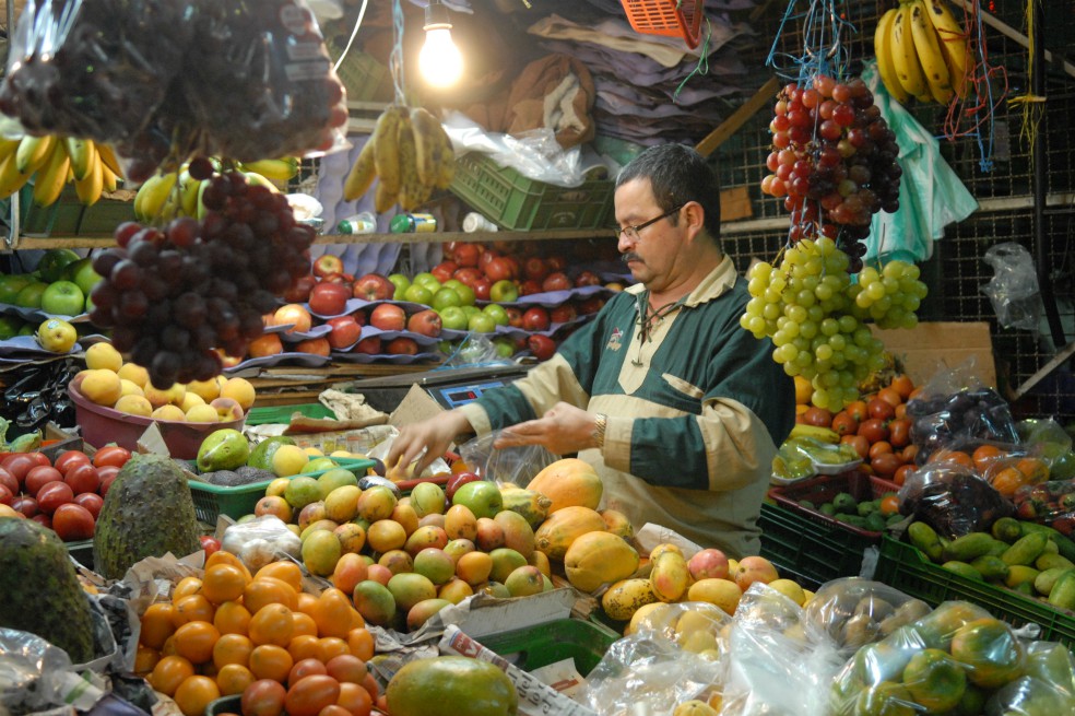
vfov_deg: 25.7
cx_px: 538
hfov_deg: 37.9
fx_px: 1567
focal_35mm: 52
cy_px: 358
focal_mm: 35
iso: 800
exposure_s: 1/50
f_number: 2.8
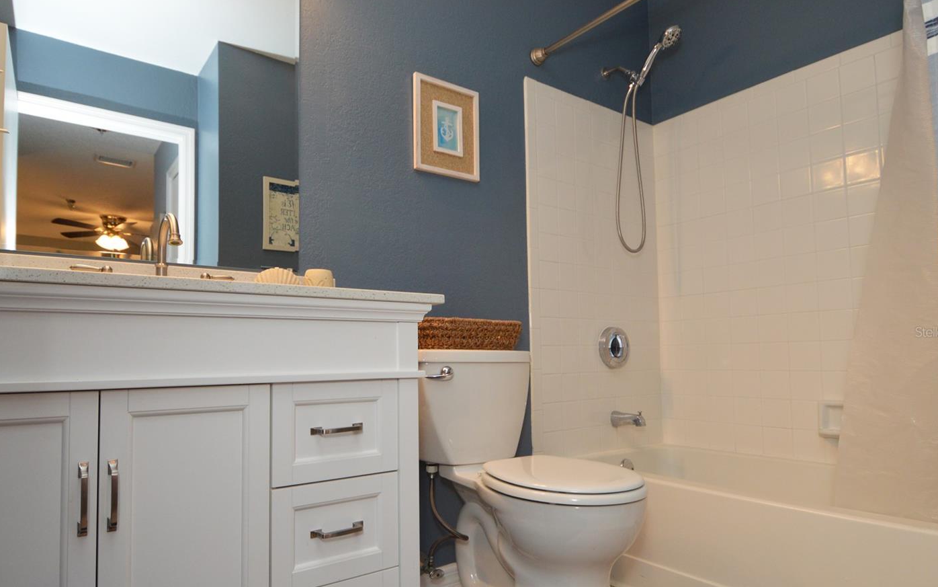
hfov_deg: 82.2
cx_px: 437
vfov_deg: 57.1
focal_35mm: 21
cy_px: 332
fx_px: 537
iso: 560
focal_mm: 12
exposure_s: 1/60
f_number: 4
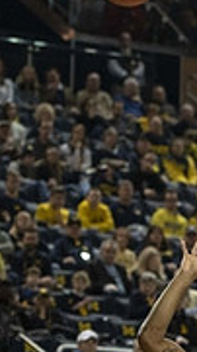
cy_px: 275
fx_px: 2698
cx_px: 202
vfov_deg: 7.4
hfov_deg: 4.2
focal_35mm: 290
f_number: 2.8
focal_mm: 70
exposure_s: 1/1250
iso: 1250
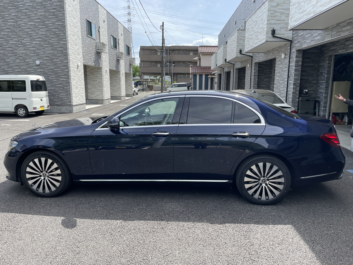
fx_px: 265
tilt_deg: -10.6
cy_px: 132
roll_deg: -0.6
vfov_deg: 53.1
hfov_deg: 67.3
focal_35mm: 26
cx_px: 176
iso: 32
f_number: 1.6
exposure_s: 1/1072
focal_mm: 4.2
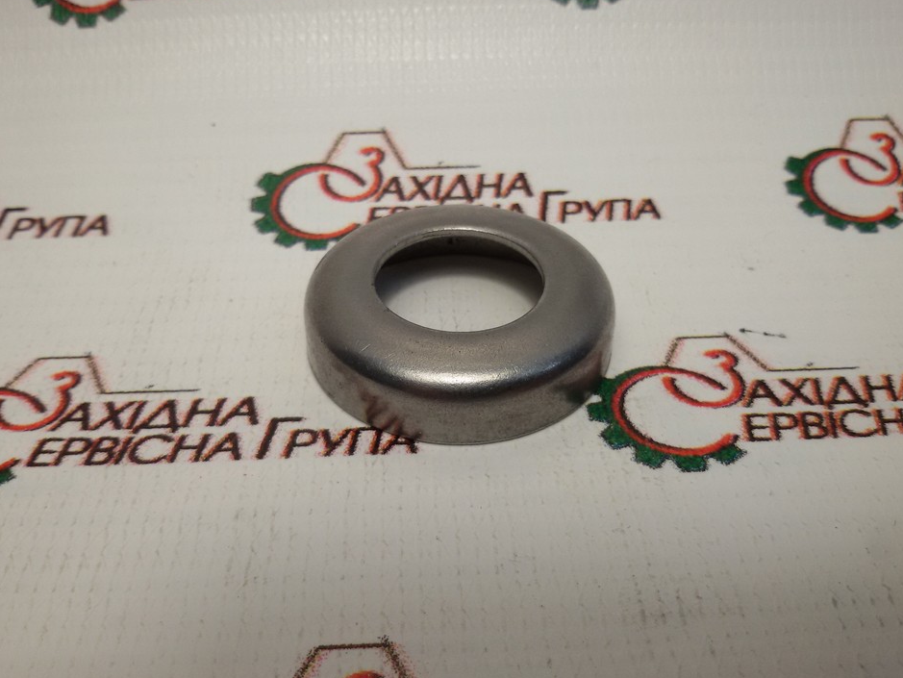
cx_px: 433
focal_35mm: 33
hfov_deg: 55.3
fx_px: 861
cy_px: 350
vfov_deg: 43.0
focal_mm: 2.93
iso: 50
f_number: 2.4
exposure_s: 1/100
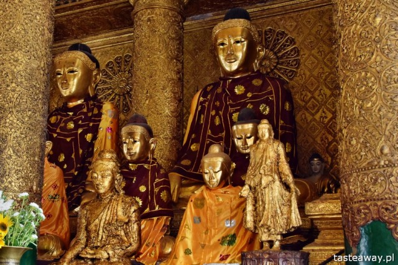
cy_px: 132
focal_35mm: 40
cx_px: 199
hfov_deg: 47.9
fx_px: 448
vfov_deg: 33.0
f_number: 5.6
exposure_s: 1/15
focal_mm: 27
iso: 1600
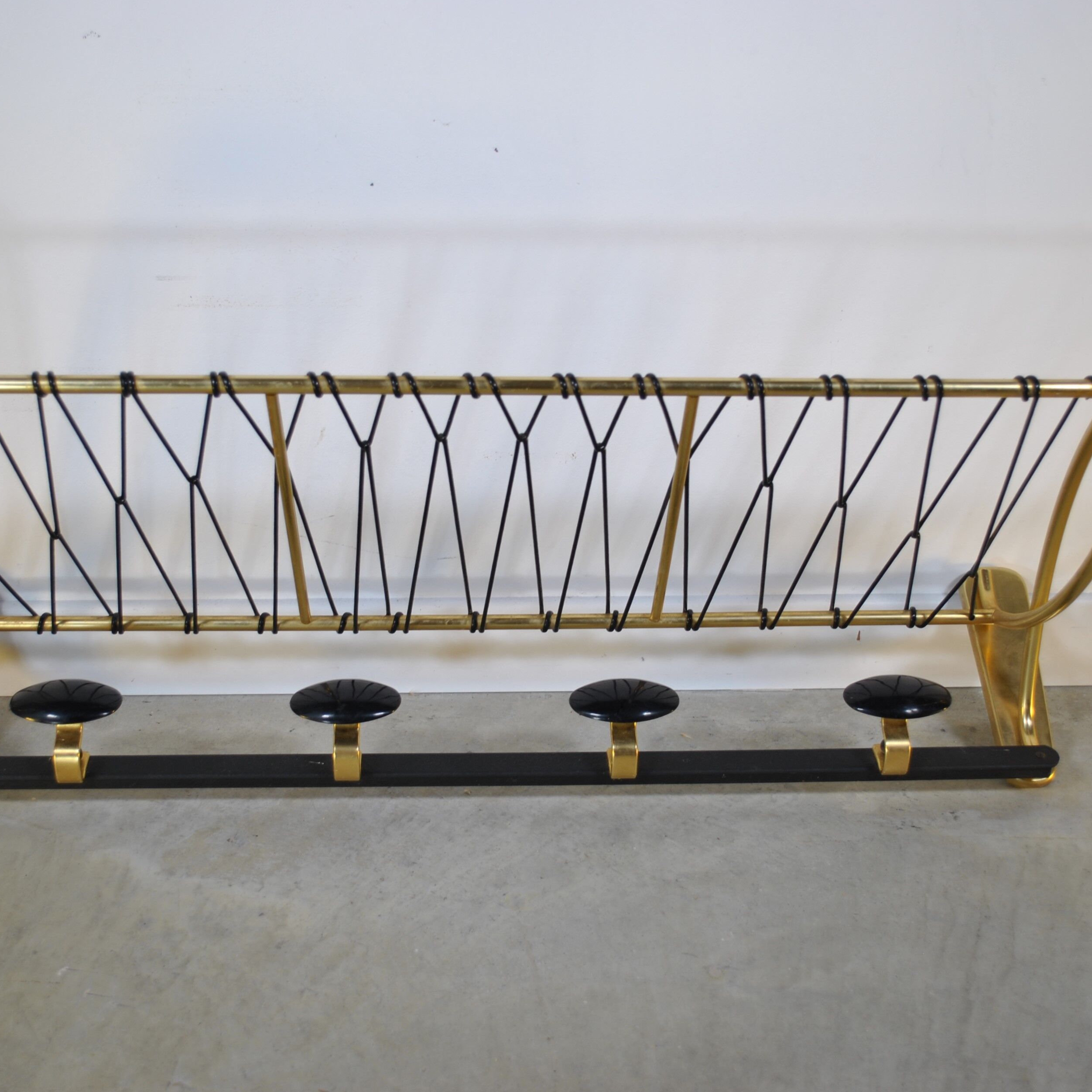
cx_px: 516
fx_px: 1642
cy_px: 546
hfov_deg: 36.8
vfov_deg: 36.8
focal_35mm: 46
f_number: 4
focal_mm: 24
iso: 100
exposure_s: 1/60
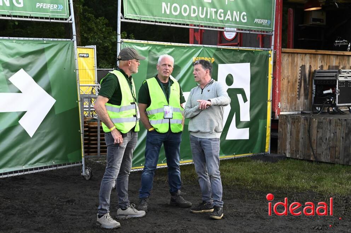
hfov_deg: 30.5
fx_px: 643
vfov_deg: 20.6
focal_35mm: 66
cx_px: 176
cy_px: 116
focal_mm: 66
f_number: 9
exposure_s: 1/1000
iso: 8000
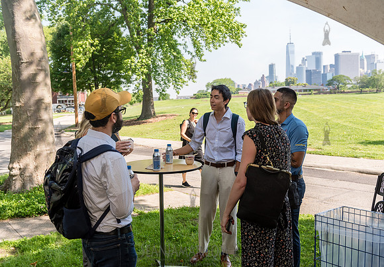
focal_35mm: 36
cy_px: 133
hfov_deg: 52.9
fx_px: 386
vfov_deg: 38.2
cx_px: 201
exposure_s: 1/1250
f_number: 3.5
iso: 400
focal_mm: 34
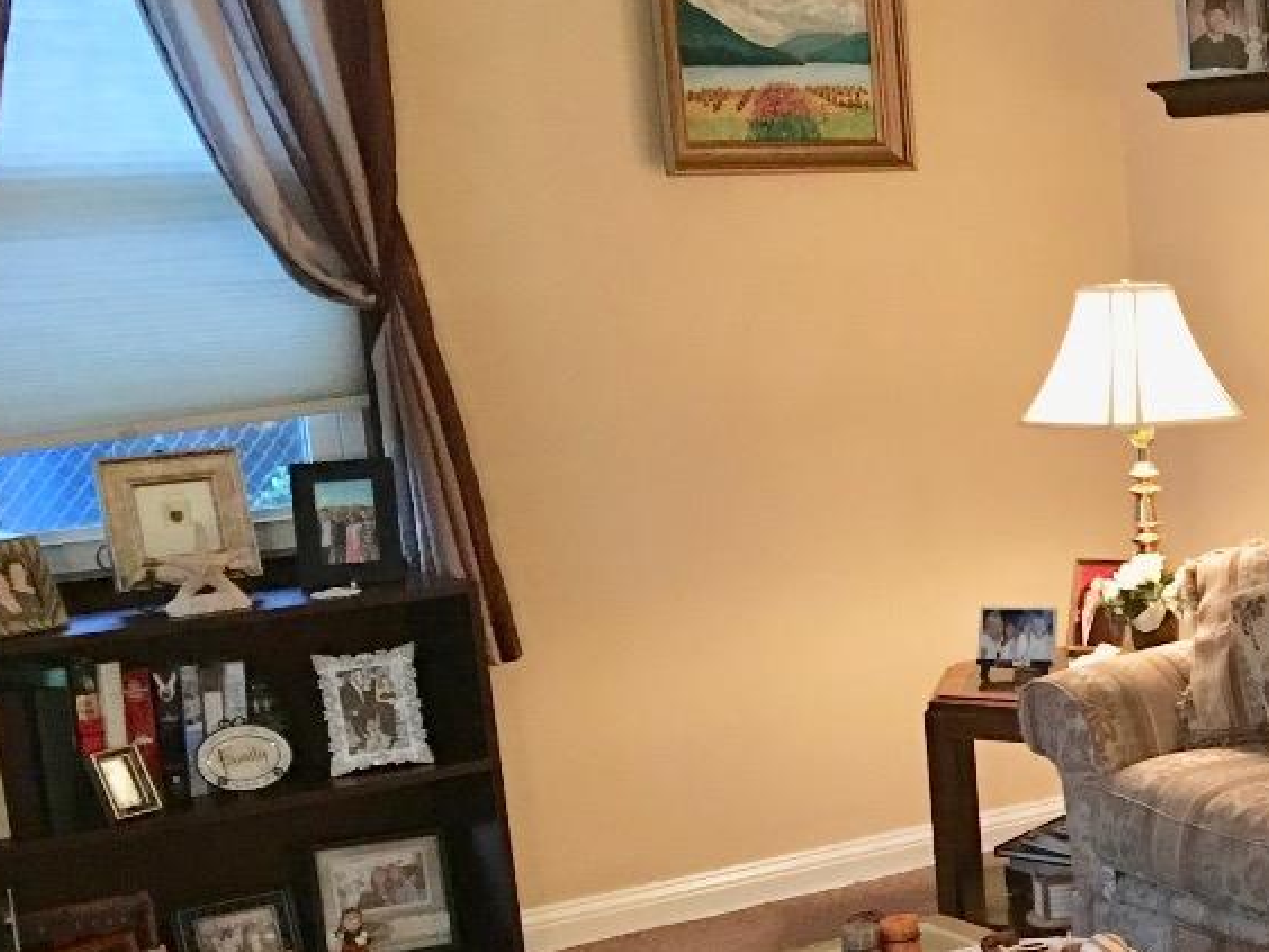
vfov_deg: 19.8
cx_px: 1552
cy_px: 700
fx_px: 2713
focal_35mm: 74
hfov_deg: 23.8
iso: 100
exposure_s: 1/10
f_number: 2.2
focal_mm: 4.15
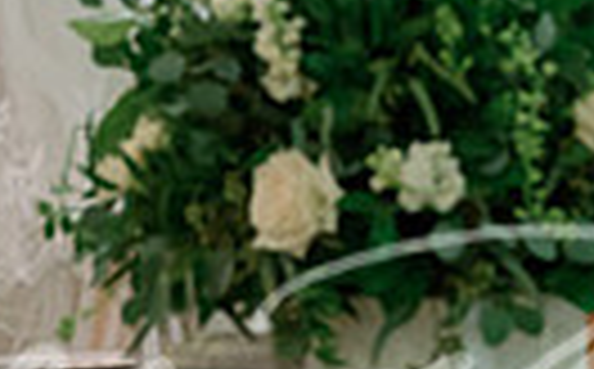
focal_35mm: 897
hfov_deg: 2.3
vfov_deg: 1.5
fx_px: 14496
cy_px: -104
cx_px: 698
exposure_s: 1/50
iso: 1000
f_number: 3.5
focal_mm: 200
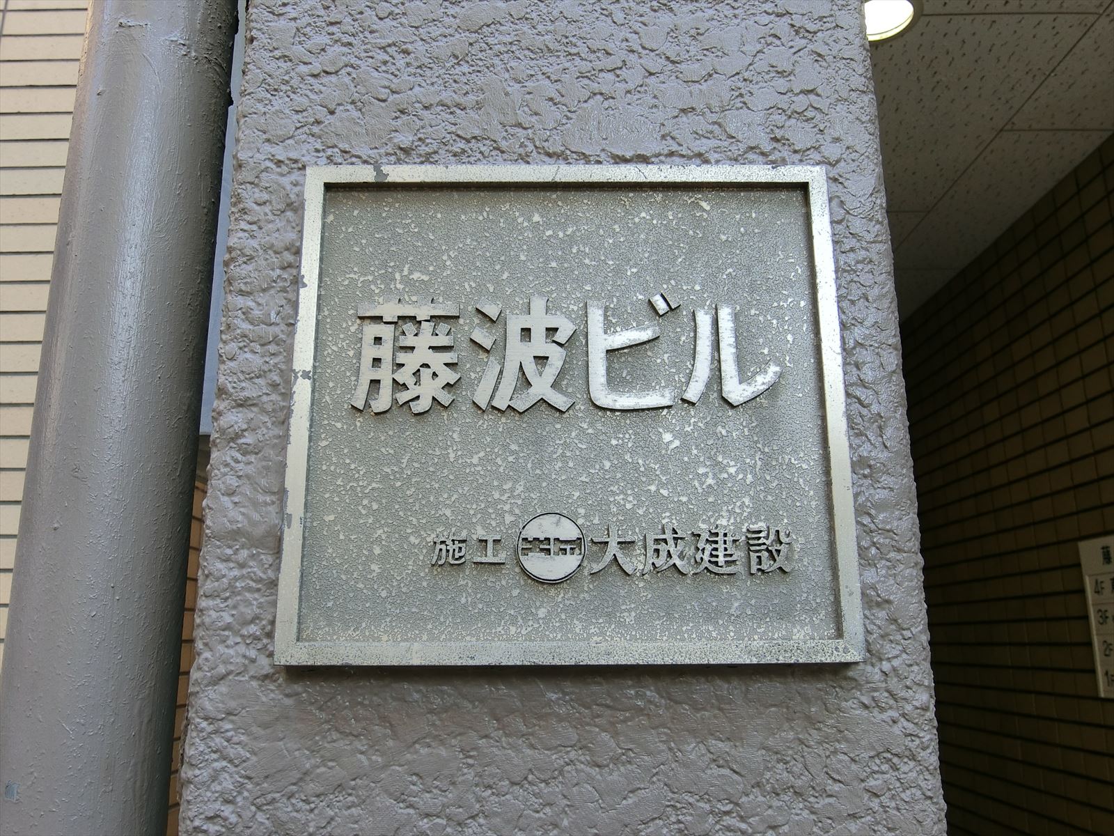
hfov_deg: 60.0
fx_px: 965
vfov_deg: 46.8
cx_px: 557
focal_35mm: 30
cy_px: 418
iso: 125
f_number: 3.3
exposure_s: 1/125
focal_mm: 6.4
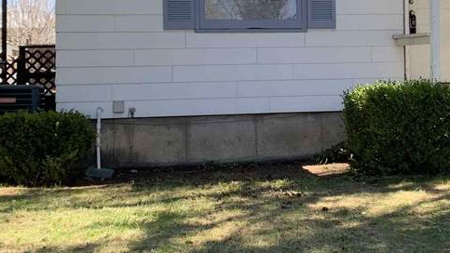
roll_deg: +2.1
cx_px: 360
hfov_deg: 27.7
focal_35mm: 75
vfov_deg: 16.0
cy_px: 59
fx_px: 895
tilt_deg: +0.7
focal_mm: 4.25
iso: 25
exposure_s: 1/288
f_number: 1.8
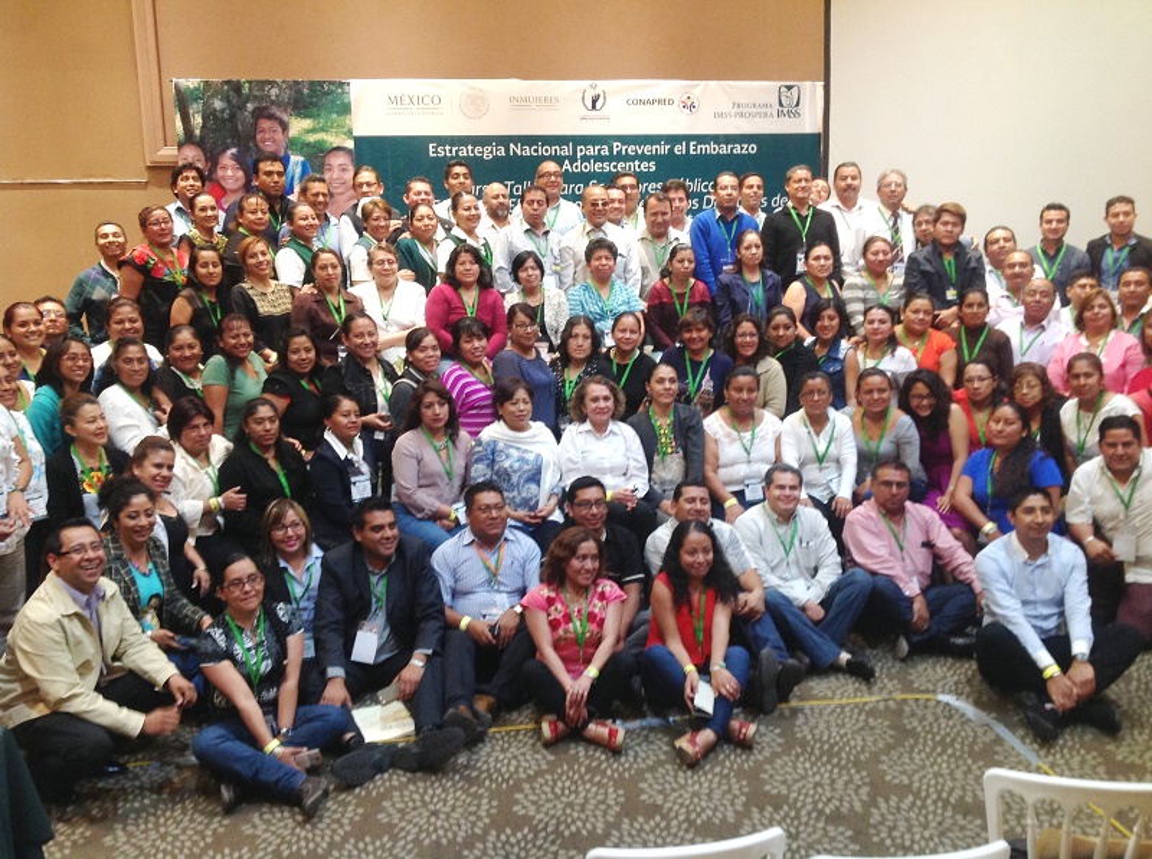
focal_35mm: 35
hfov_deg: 52.7
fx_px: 1163
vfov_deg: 40.6
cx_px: 576
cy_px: 430
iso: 160
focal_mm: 4.28
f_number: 2.4
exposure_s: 1/15
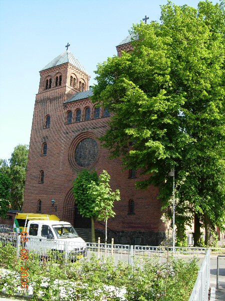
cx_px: 112
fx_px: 312
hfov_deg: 39.7
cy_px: 150
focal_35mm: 36
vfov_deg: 51.4
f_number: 4.3
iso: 50
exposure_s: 1/144
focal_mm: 7.5
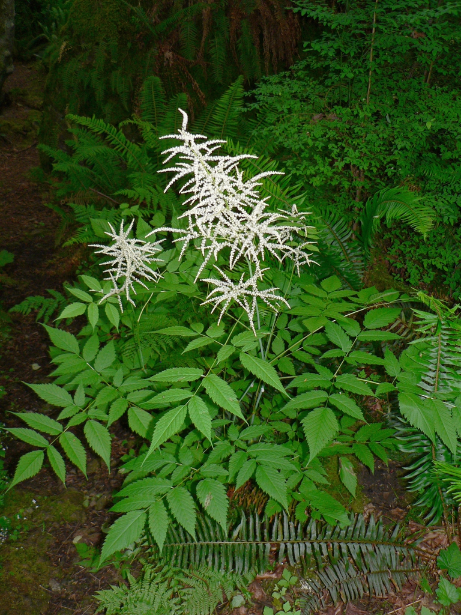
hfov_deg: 39.7
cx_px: 230
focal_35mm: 36
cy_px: 308
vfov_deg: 51.4
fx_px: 639
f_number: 2.8
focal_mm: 6
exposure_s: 1/80
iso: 80
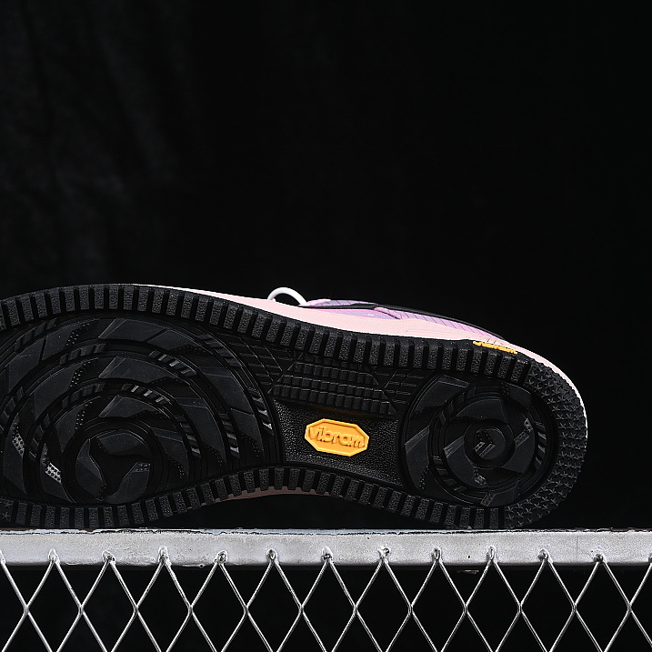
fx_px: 2046
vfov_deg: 18.1
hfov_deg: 18.1
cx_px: 245
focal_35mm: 96
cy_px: 326
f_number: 6.3
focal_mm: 50
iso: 160
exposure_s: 1/60
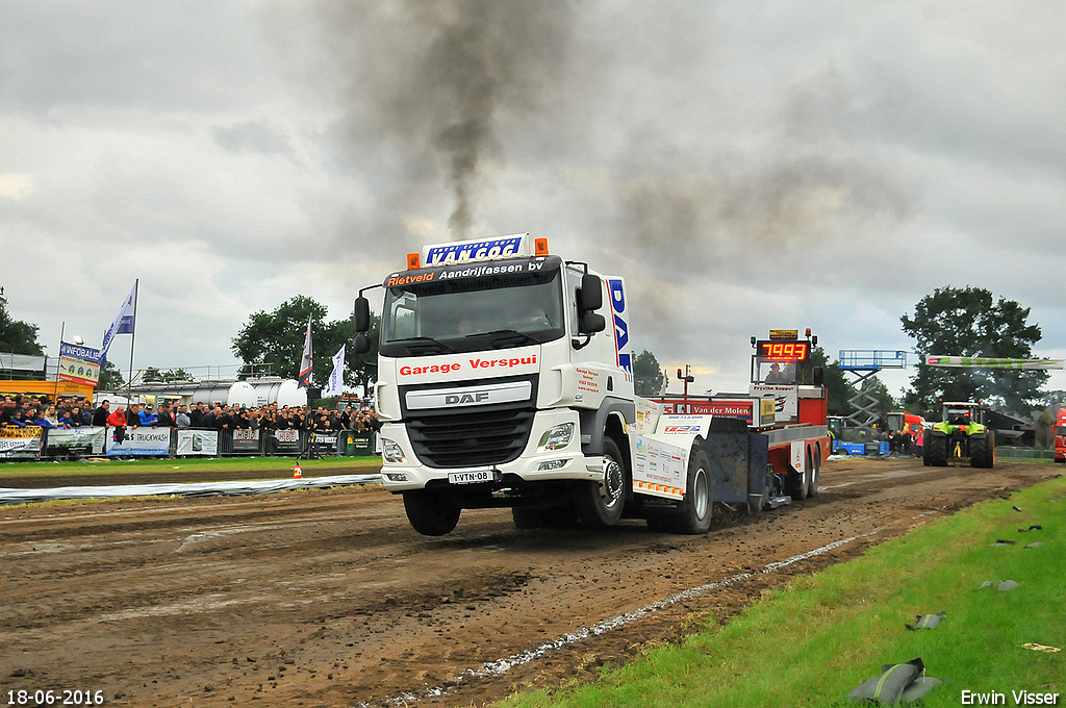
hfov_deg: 37.9
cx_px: 533
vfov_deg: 25.7
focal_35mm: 52
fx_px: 1553
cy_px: 354
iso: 1000
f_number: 4.5
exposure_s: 1/800
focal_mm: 35
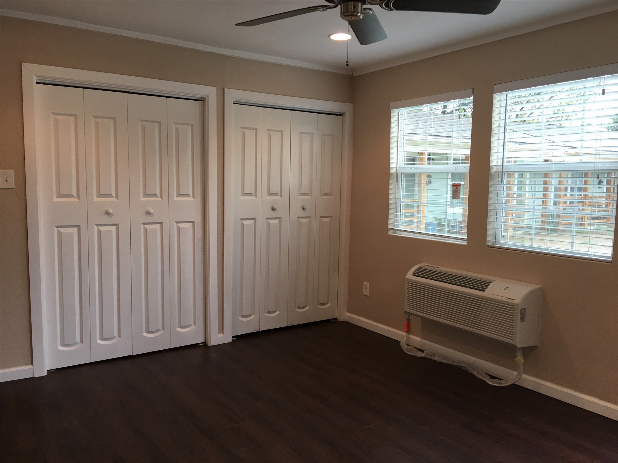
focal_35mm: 29
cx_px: 309
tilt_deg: -3.9
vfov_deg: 48.2
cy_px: 232
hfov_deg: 61.7
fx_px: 518
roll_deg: -0.5
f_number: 2.2
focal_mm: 4.15
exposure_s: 1/30
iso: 32
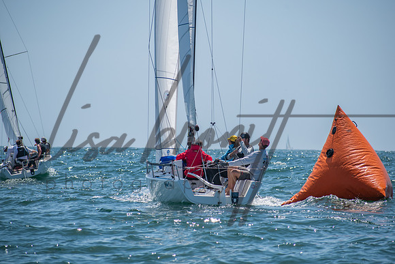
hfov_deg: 7.1
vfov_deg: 4.8
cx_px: 202
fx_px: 3173
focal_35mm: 289
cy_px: 132
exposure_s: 1/1250
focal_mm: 185
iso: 200
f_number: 6.3
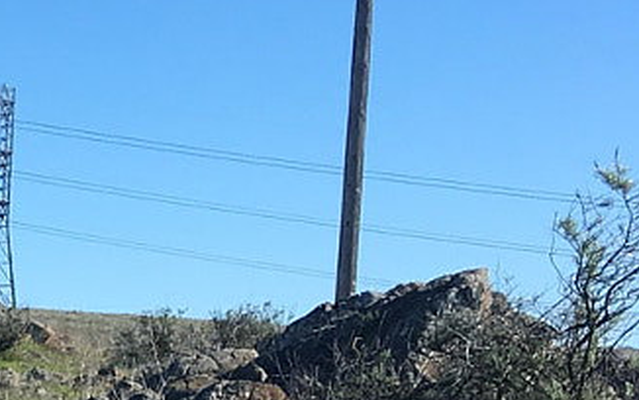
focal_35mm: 151
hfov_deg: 11.5
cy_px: 608
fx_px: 2631
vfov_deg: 8.5
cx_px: -872
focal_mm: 4.15
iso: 25
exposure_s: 1/1012
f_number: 2.2
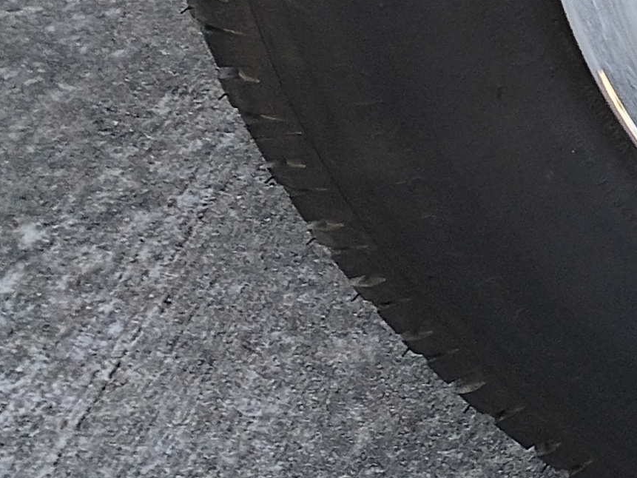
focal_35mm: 138
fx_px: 2540
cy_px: -88
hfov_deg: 12.9
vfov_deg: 10.6
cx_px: 1170
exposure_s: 1/181
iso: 100
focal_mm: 4.27
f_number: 1.8
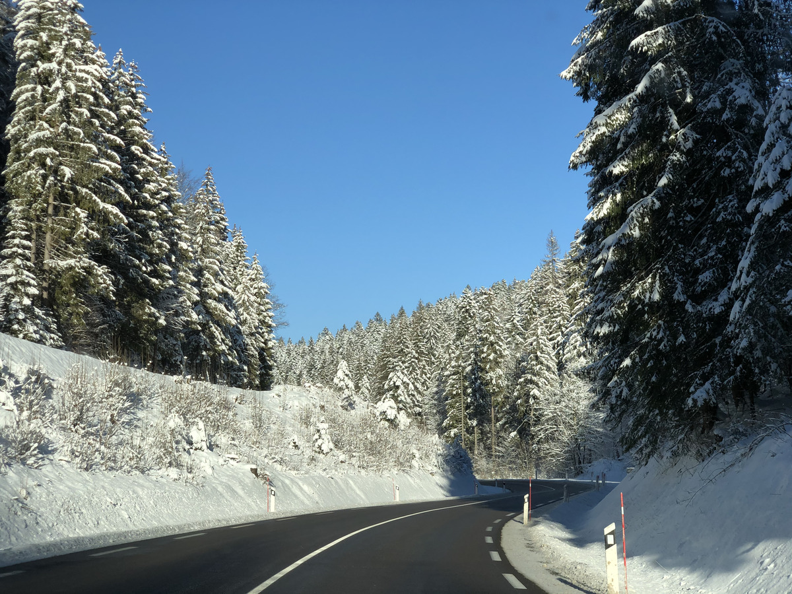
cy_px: 297
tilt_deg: +8.3
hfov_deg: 36.8
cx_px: 396
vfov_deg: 28.0
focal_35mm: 52
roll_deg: -2.4
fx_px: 1190
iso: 16
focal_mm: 6
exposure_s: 1/1033
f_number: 2.4
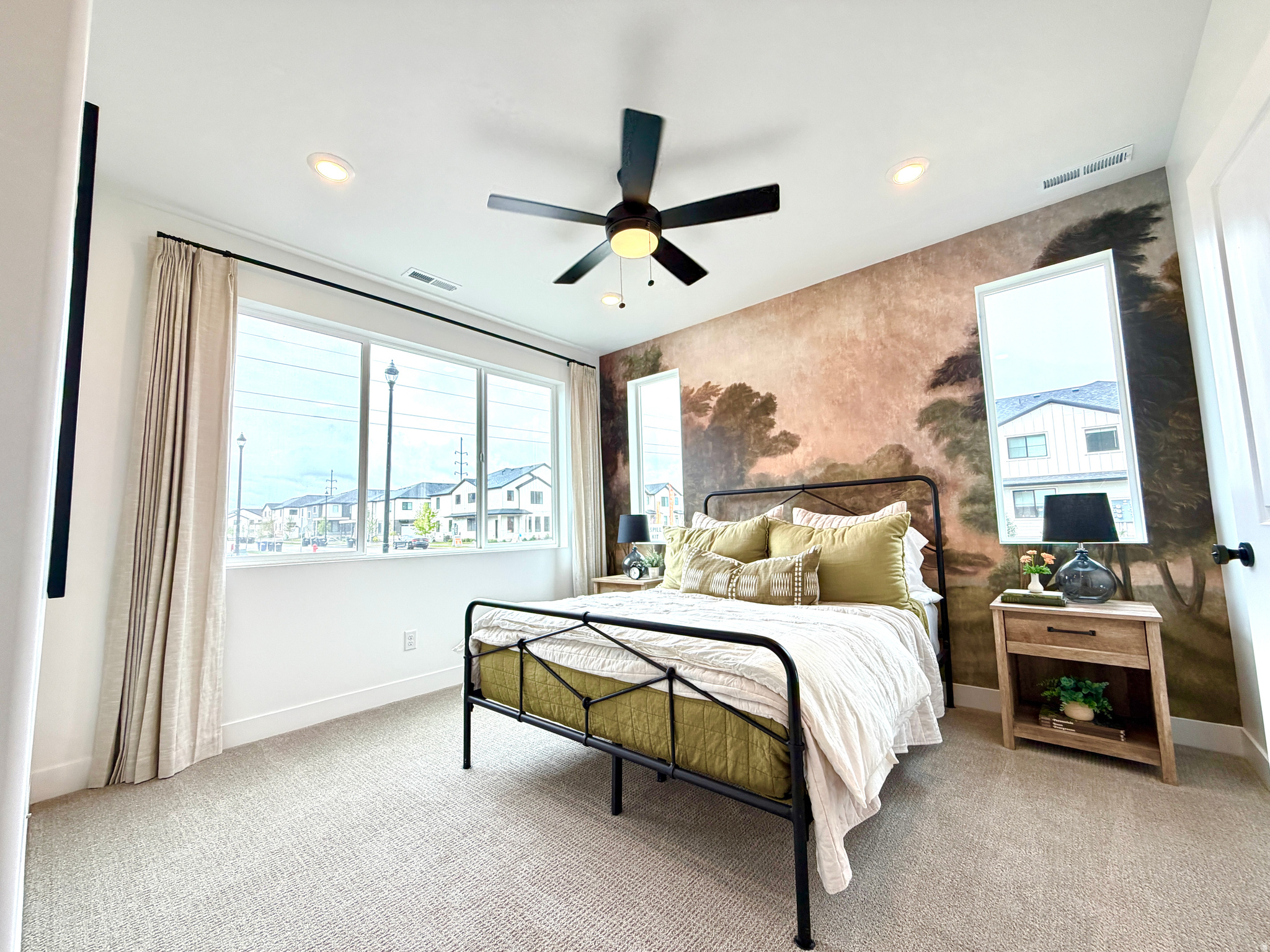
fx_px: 514
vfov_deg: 85.7
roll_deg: +1.8
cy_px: 476
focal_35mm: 14
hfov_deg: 102.1
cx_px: 635
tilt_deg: +6.4
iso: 80
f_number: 2.2
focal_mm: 2.22
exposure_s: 1/120
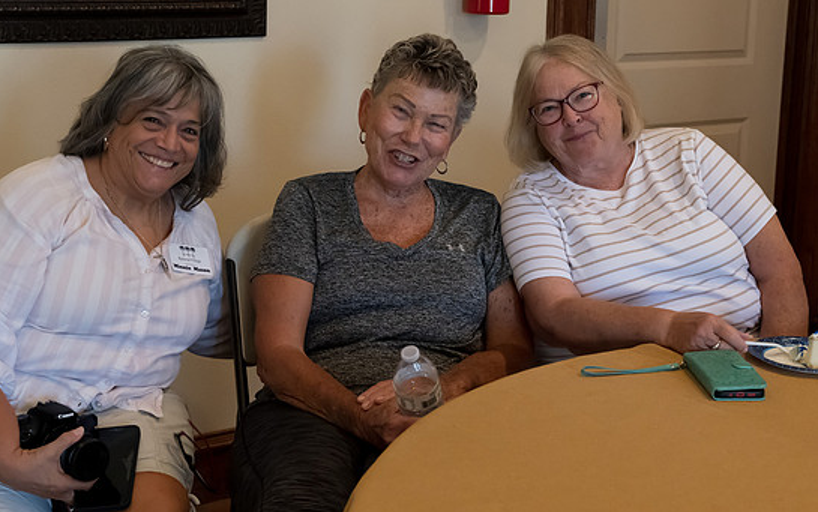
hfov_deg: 36.3
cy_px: 184
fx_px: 1249
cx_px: 428
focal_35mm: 56
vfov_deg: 23.1
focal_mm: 38
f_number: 4.5
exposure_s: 1/200
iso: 6400
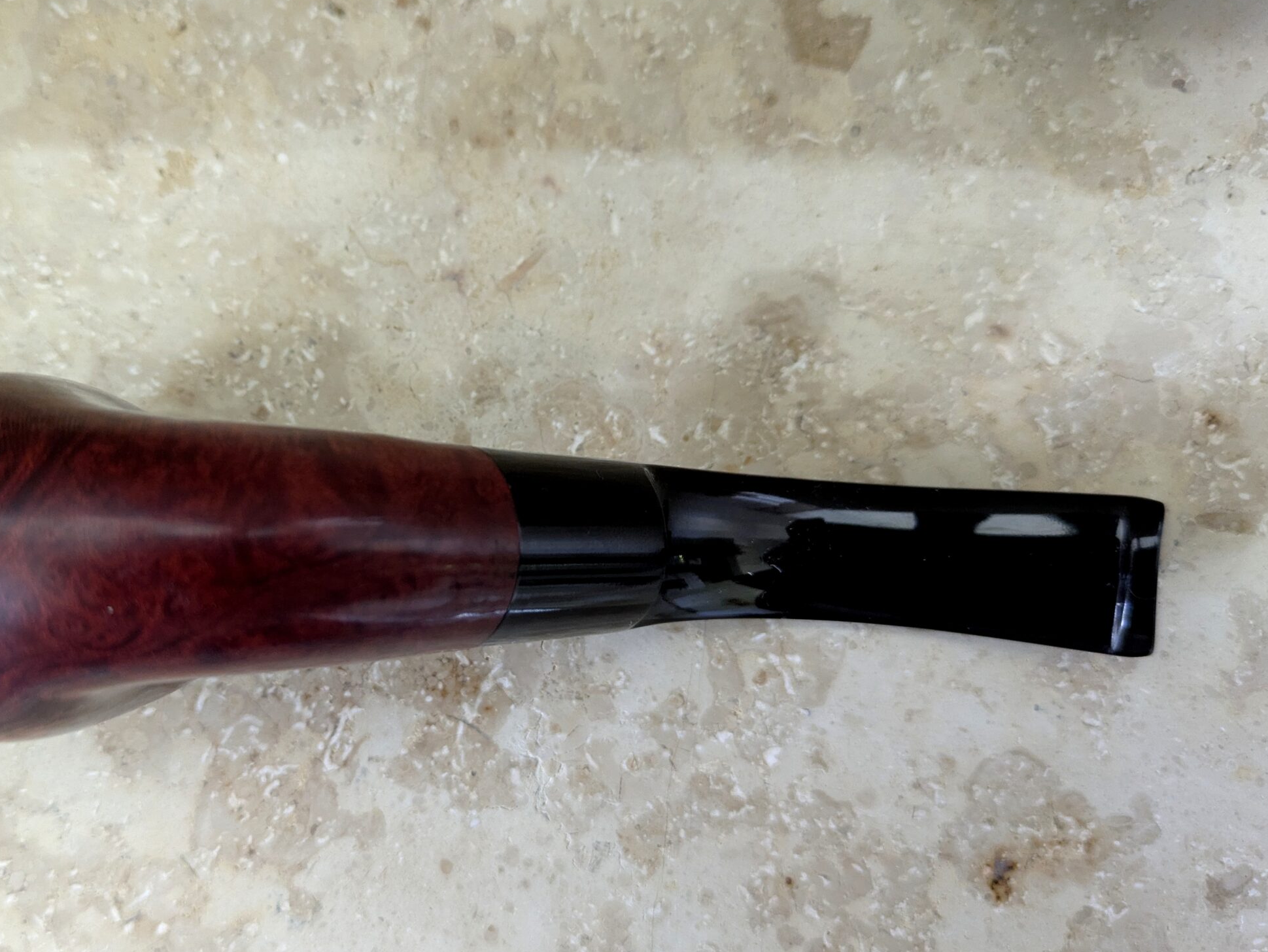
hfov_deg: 54.9
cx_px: 498
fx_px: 1209
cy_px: 462
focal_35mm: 33
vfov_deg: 43.0
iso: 270
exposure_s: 1/25
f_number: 1.89
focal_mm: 5.43
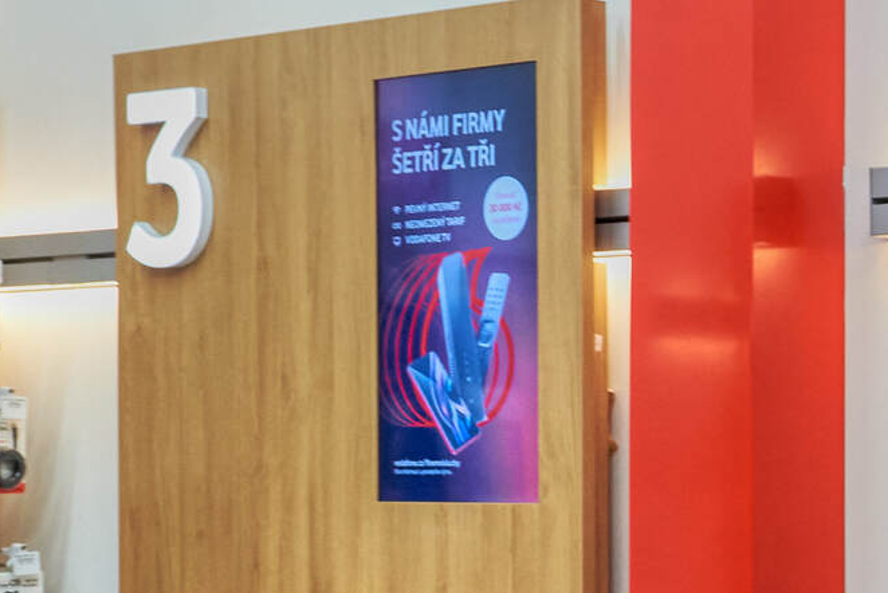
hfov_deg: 17.2
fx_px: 2690
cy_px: 585
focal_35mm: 109
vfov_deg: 12.4
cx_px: 1281
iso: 1100
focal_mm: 24
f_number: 7.1
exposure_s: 1/40
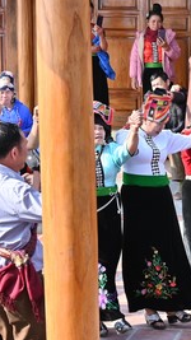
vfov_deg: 21.0
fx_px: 919
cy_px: 169
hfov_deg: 11.4
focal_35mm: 102
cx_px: 290
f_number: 8
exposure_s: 1/125
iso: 100
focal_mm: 40
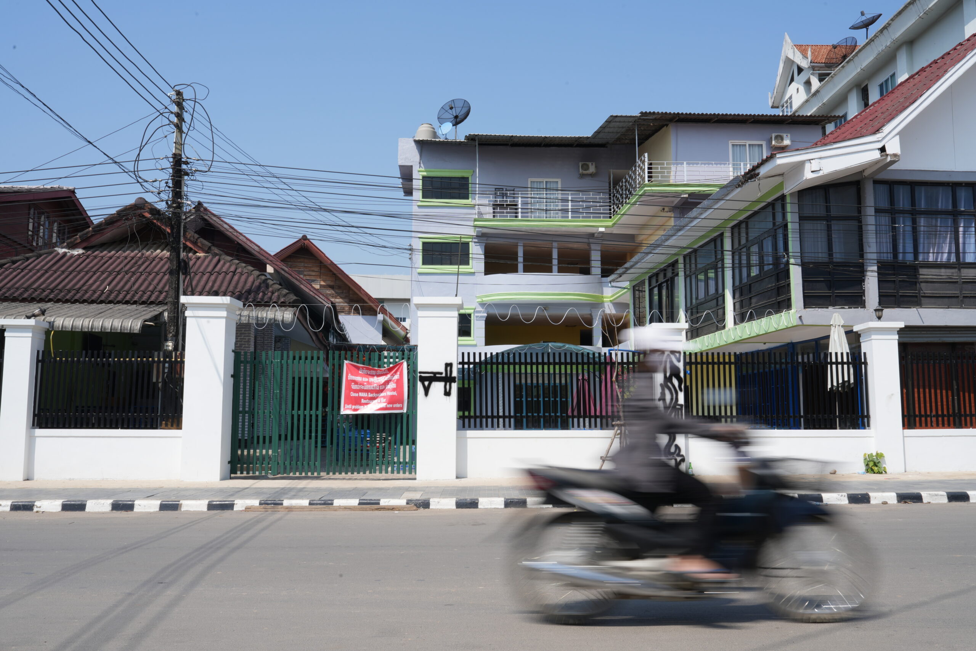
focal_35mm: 32
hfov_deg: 58.7
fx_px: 868
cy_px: 326
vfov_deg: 41.1
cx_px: 488
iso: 100
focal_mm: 32
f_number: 22
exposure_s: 1/40
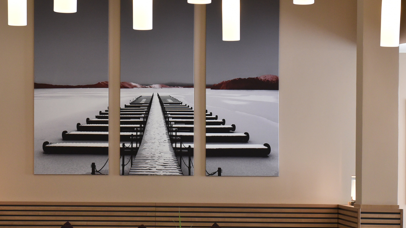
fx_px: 1281
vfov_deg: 10.2
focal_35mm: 119
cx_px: 201
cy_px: 135
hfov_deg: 18.0
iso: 2500
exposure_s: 1/160
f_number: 5
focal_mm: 60
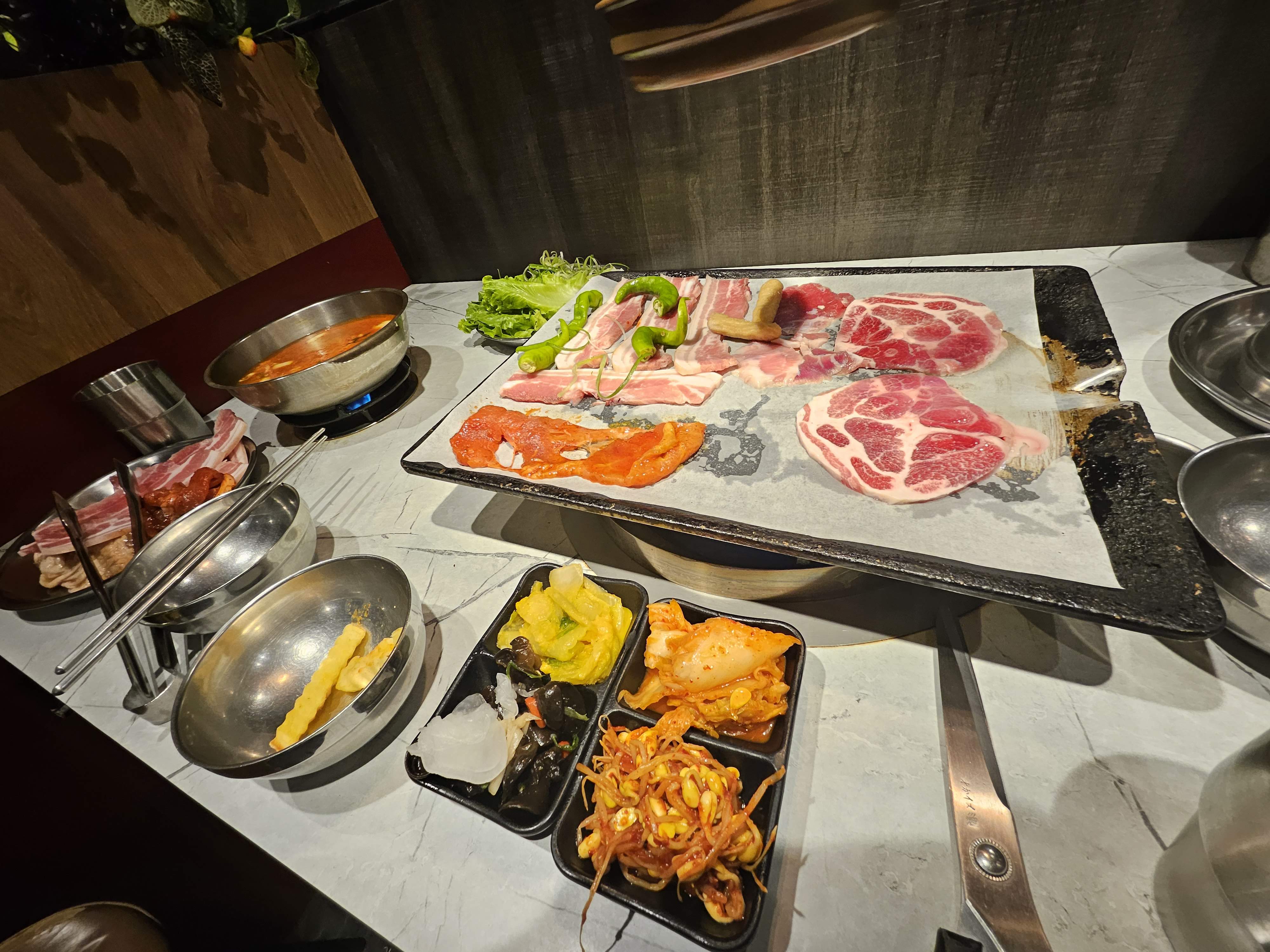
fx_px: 477
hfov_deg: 106.2
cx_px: 635
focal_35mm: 13
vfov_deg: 89.9
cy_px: 476
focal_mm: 1.74
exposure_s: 1/60
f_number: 2.2
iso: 125
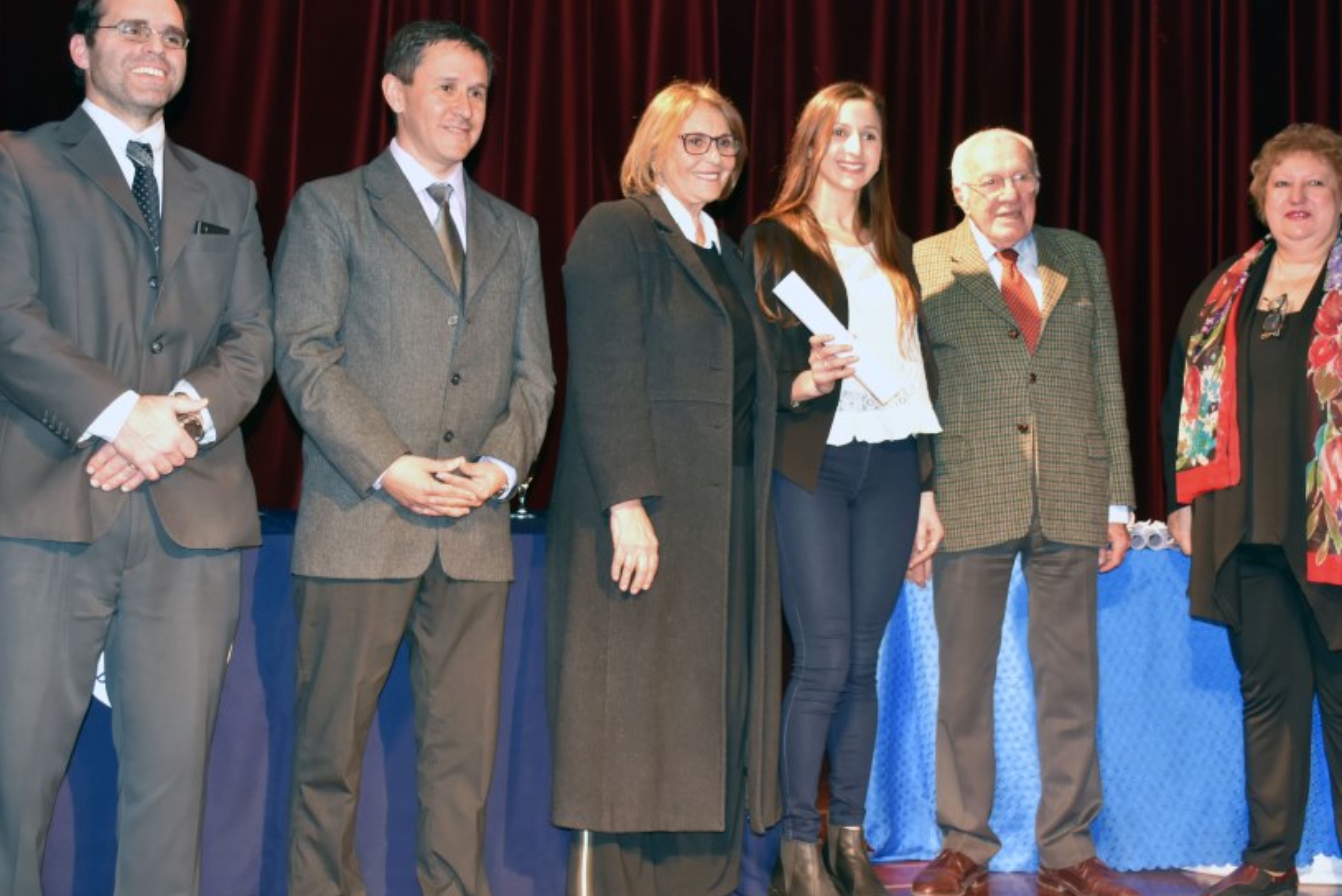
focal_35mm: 49
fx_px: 1827
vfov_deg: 27.5
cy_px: 366
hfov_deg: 40.3
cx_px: 692
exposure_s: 1/60
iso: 800
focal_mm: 26
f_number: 5
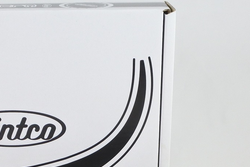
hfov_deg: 20.9
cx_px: 36
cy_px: 225
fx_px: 666
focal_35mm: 96
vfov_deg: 13.6
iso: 500
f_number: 4
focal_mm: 13.1
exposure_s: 1/125
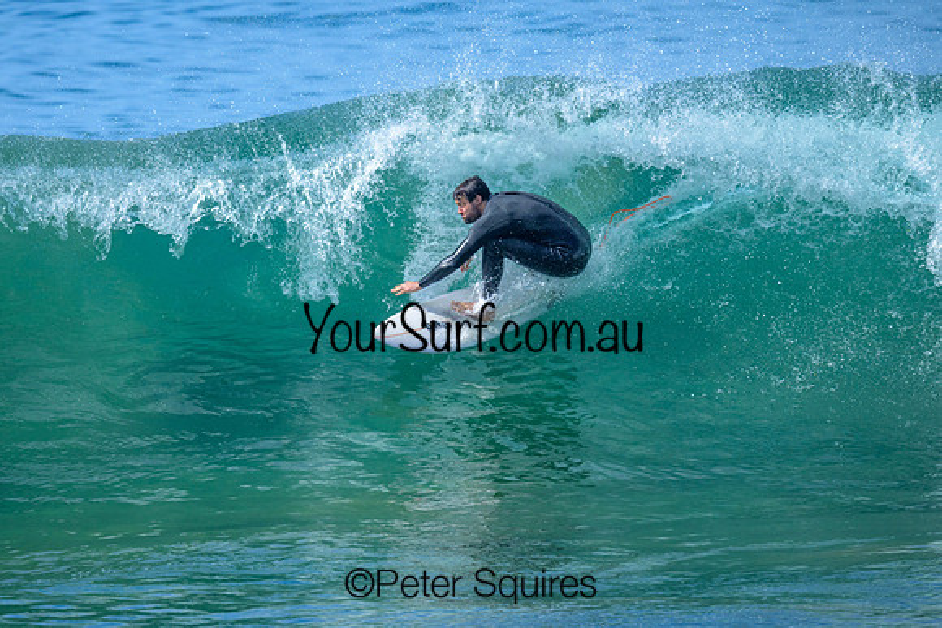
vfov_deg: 1.3
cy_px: 297
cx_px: 393
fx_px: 28713
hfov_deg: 1.9
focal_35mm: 1097
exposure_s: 1/2000
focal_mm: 800
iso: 320
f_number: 6.3
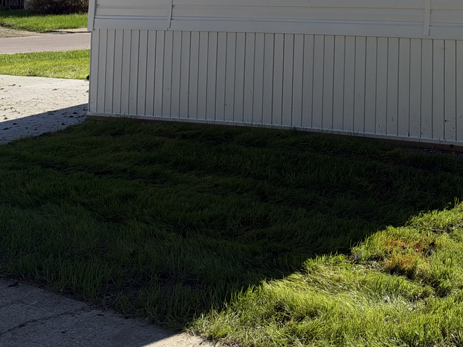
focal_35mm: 68
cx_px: 452
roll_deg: -0.1
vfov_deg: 19.8
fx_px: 910
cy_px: -108
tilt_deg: +6.0
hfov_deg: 27.1
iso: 64
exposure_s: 1/4098
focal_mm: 6.93
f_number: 1.8
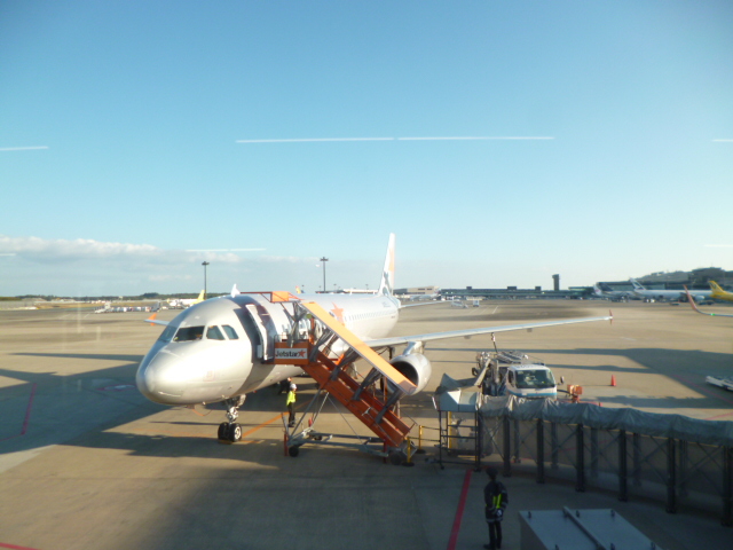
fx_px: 508
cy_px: 275
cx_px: 366
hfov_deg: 71.6
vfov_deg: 56.8
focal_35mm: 24
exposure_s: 1/800
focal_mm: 4.3
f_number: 2.5
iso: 100
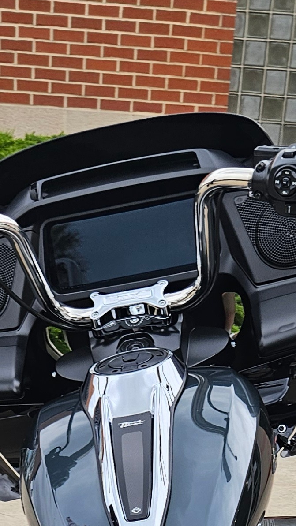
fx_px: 1172
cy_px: 780
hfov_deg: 14.4
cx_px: 146
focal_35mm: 84
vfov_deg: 21.4
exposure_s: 1/180
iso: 32
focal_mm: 5.4
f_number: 1.8
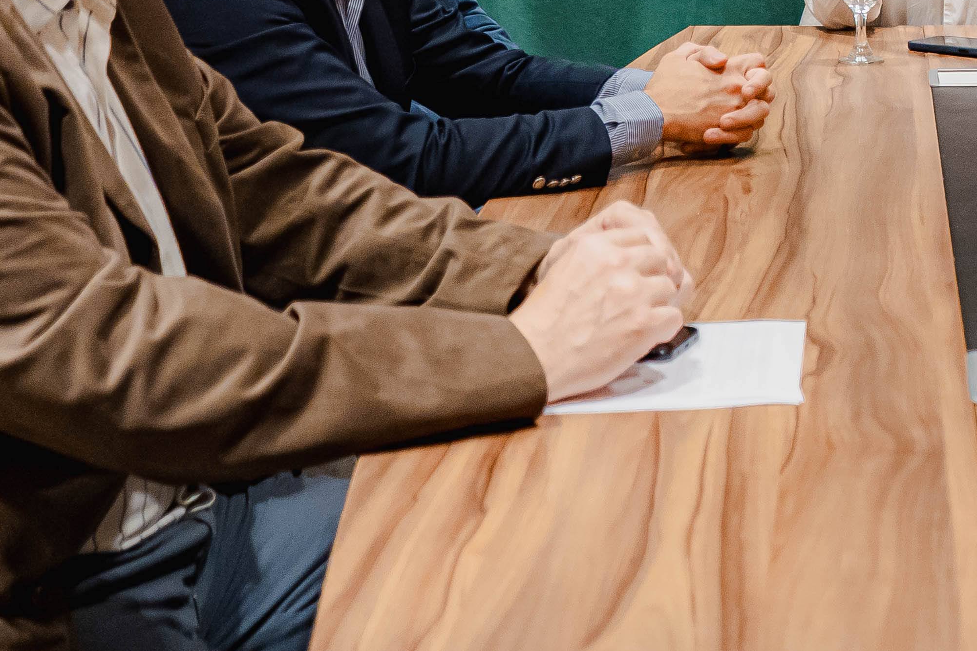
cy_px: -96
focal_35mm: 84
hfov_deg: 23.4
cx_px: 938
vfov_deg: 15.7
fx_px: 2279
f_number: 3.5
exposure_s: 1/200
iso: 2500
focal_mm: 28
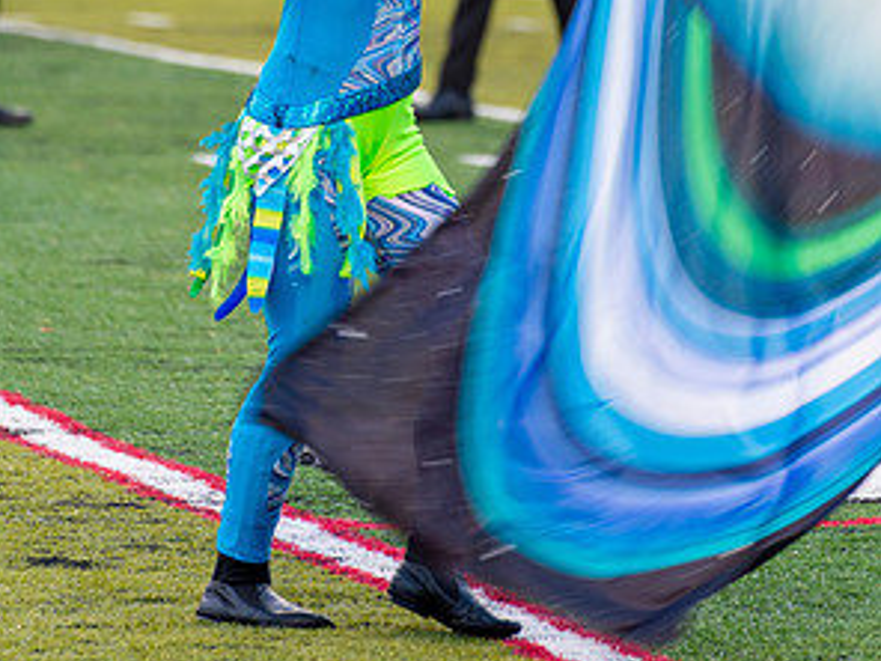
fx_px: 8170
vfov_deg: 4.6
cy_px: 66
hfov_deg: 6.2
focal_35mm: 321
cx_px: 439
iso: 900
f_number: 5.3
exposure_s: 1/200
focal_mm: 220
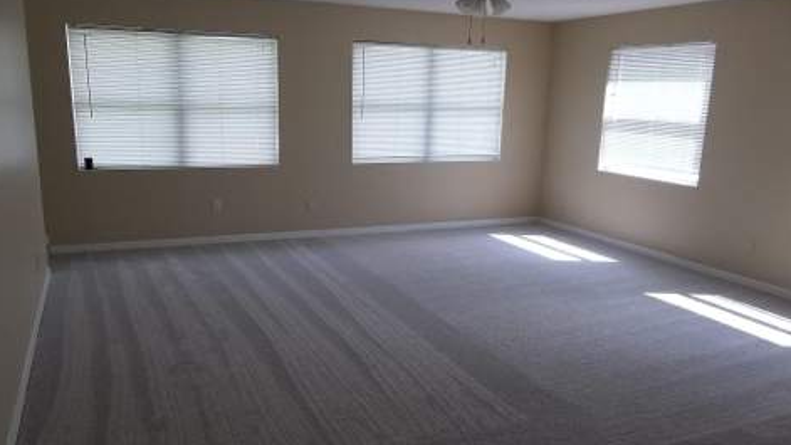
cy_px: 264
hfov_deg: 64.3
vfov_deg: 38.8
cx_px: 393
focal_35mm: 30
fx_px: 629
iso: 80
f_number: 3.5
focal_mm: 4.9
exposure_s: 1/60
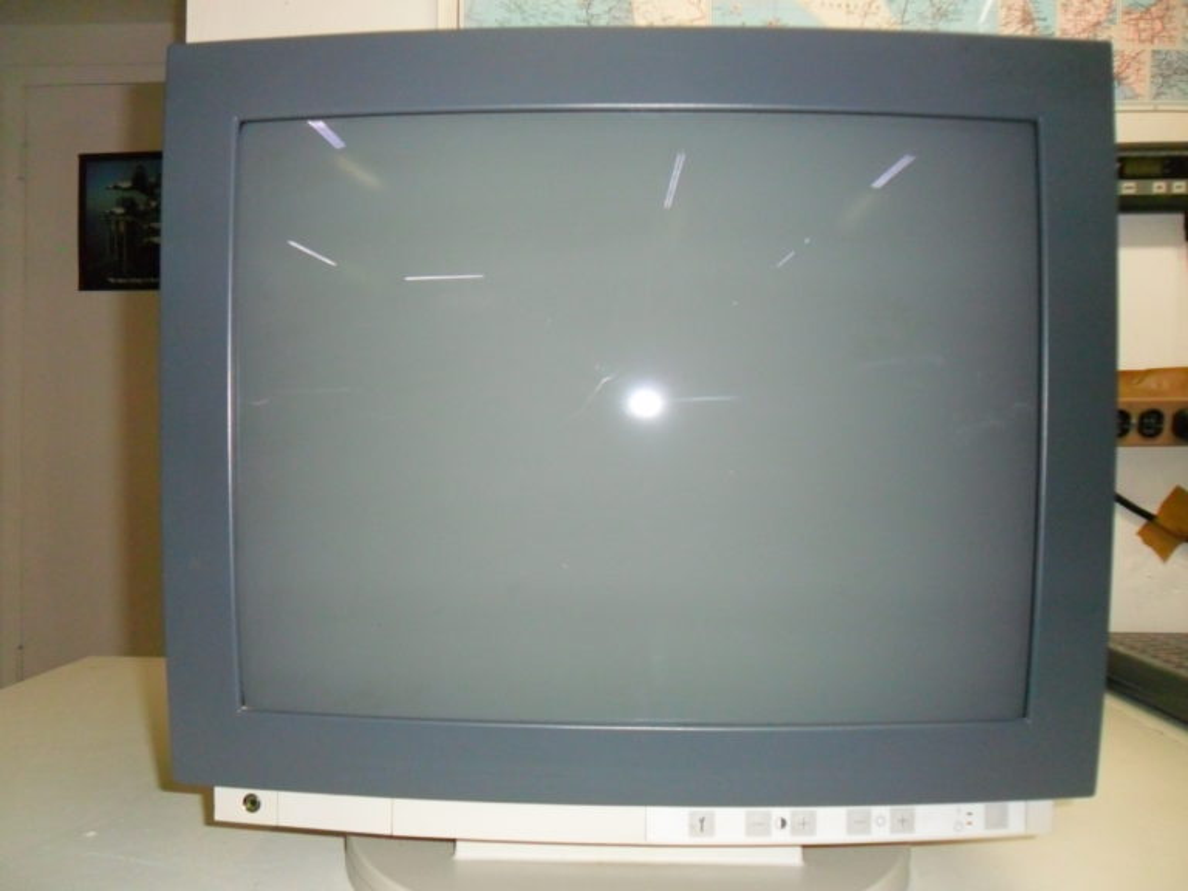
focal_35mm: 27
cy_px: 446
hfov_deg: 65.3
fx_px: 927
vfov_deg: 51.4
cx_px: 594
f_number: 3.5
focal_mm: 4.9
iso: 400
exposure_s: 1/45
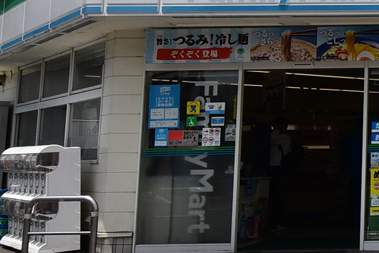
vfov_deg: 17.8
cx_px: 598
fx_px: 802
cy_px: 52
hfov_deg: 21.5
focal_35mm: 76
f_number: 11
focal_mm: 11.5
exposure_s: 1/500
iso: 220
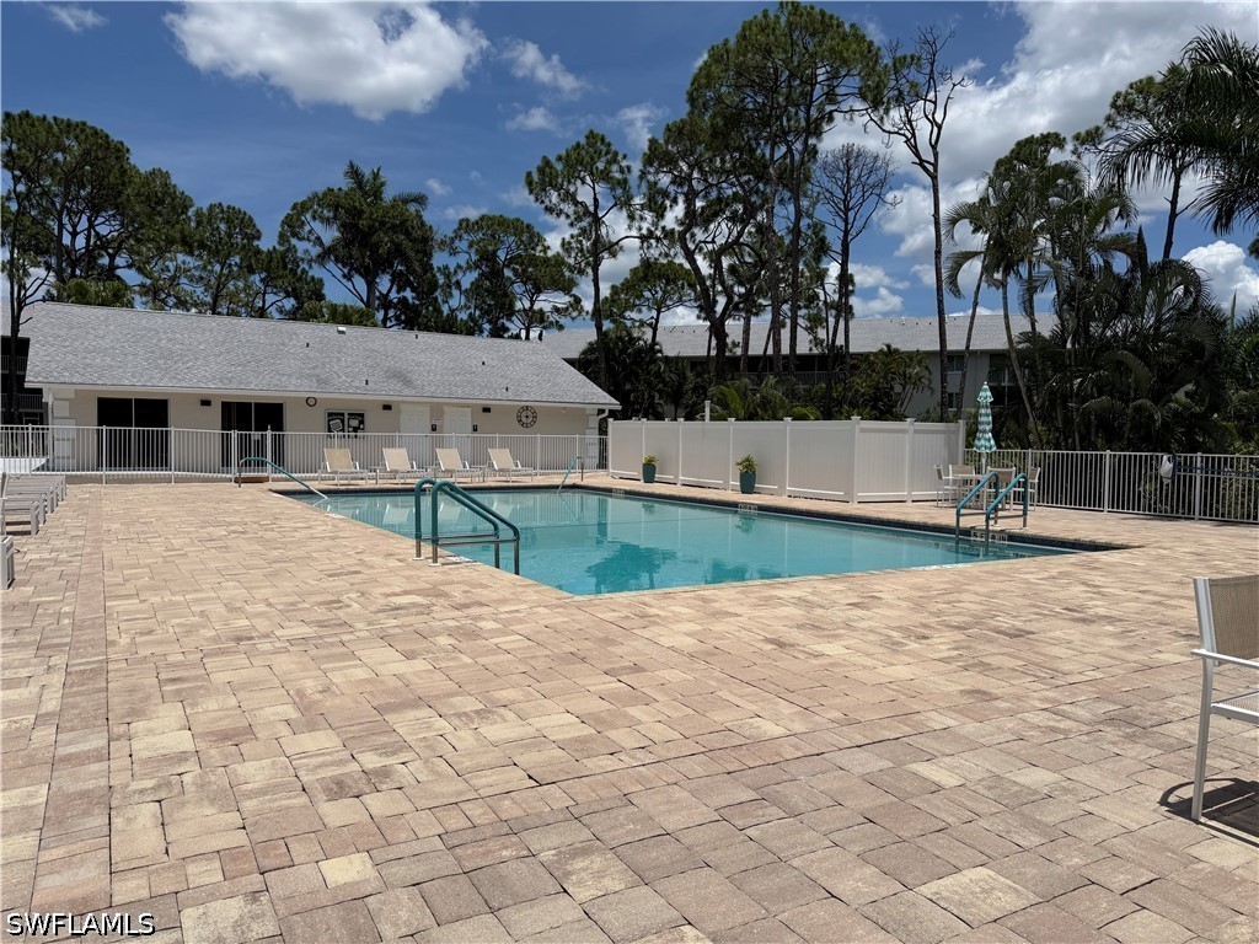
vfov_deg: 56.8
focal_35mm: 24
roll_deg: +0.1
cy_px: 472
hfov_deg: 71.6
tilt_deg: -2.0
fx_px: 873
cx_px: 630
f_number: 1.78
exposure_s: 1/14286
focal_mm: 6.76
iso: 80
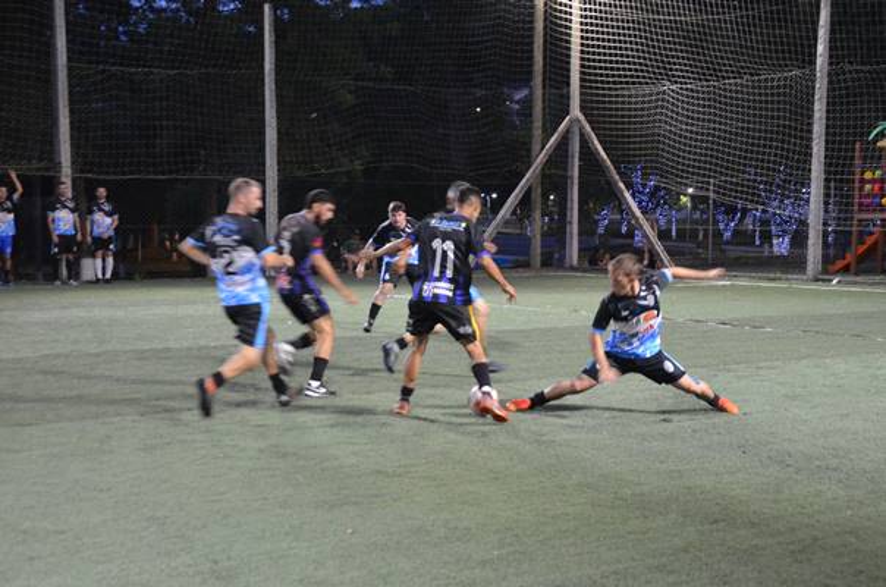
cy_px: 294
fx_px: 1658
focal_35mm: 68
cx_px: 443
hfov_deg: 29.9
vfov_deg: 20.1
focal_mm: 45
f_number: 4.8
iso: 1600
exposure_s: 1/80
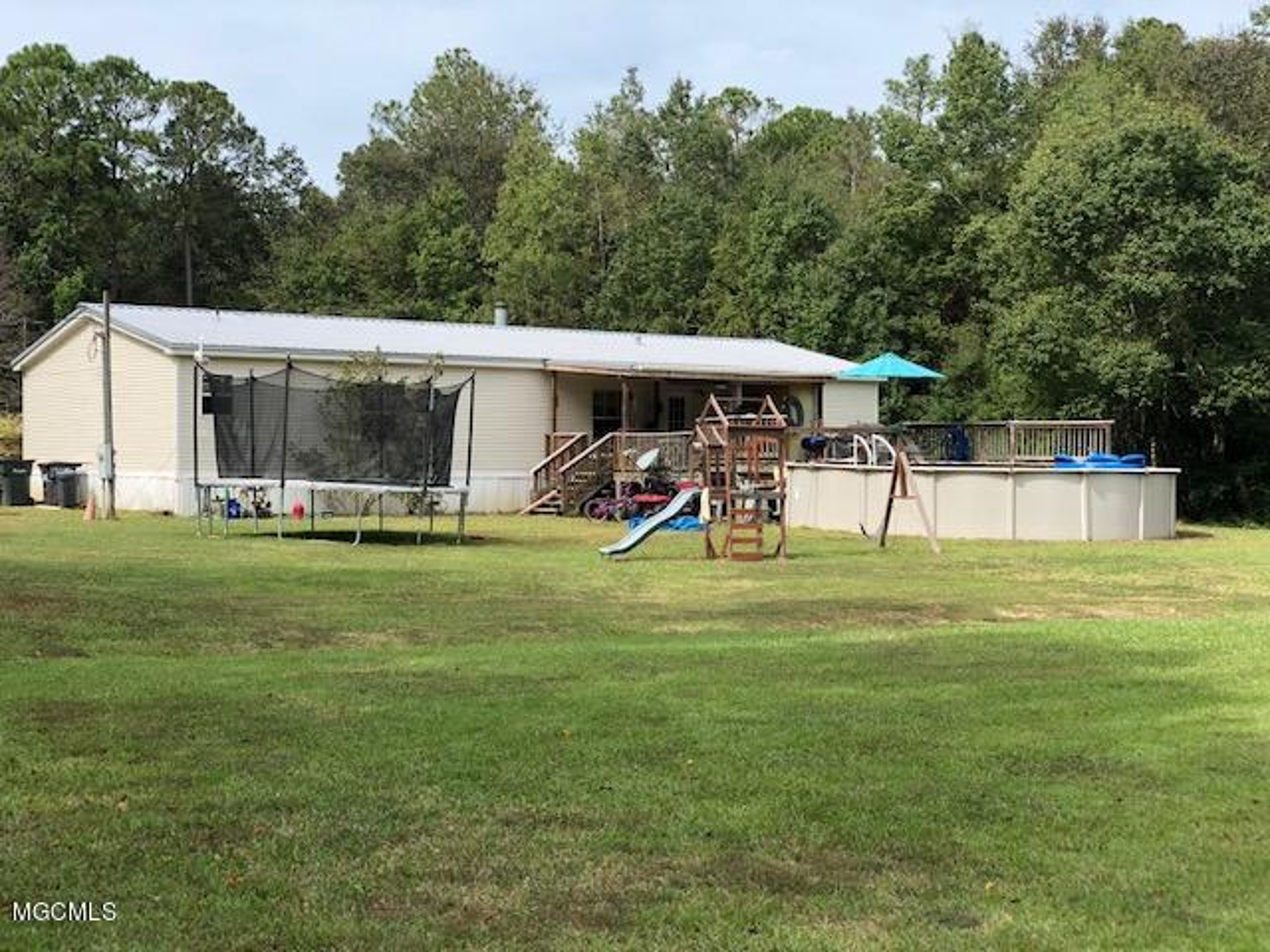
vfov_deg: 28.0
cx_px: 635
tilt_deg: -0.6
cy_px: 476
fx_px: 1908
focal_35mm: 52
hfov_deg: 36.8
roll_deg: +0.5
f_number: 2.4
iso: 16
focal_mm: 6
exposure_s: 1/517
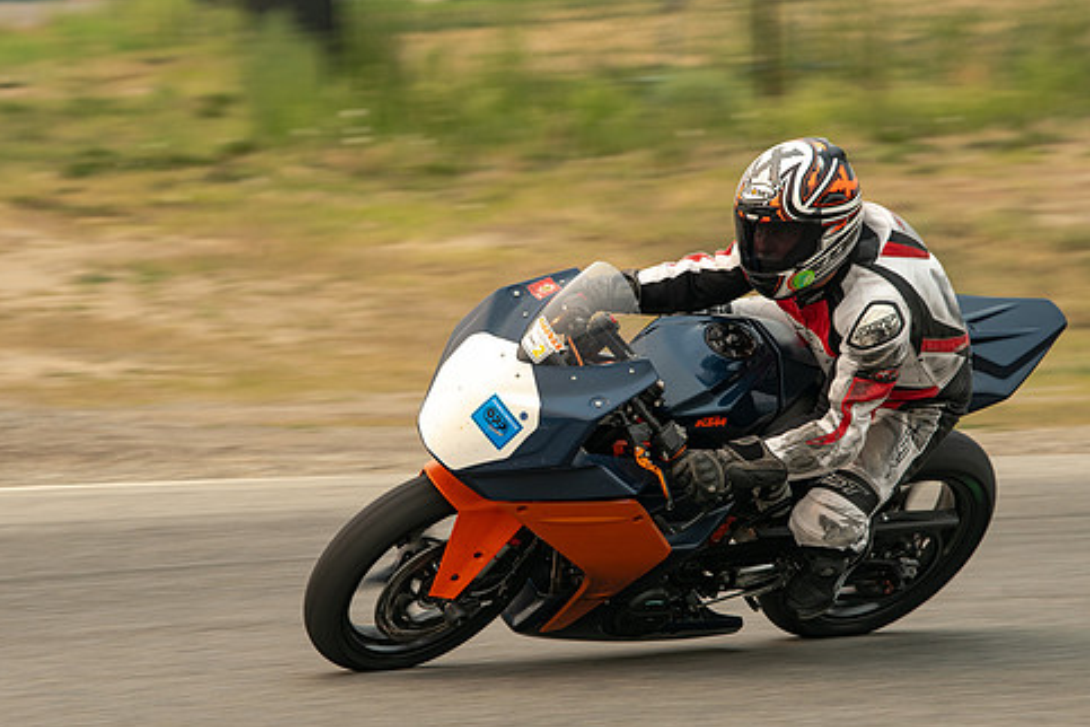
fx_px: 7266
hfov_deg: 8.6
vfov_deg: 5.7
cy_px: 419
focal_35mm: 240
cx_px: 519
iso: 140
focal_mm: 200
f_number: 9
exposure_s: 1/250
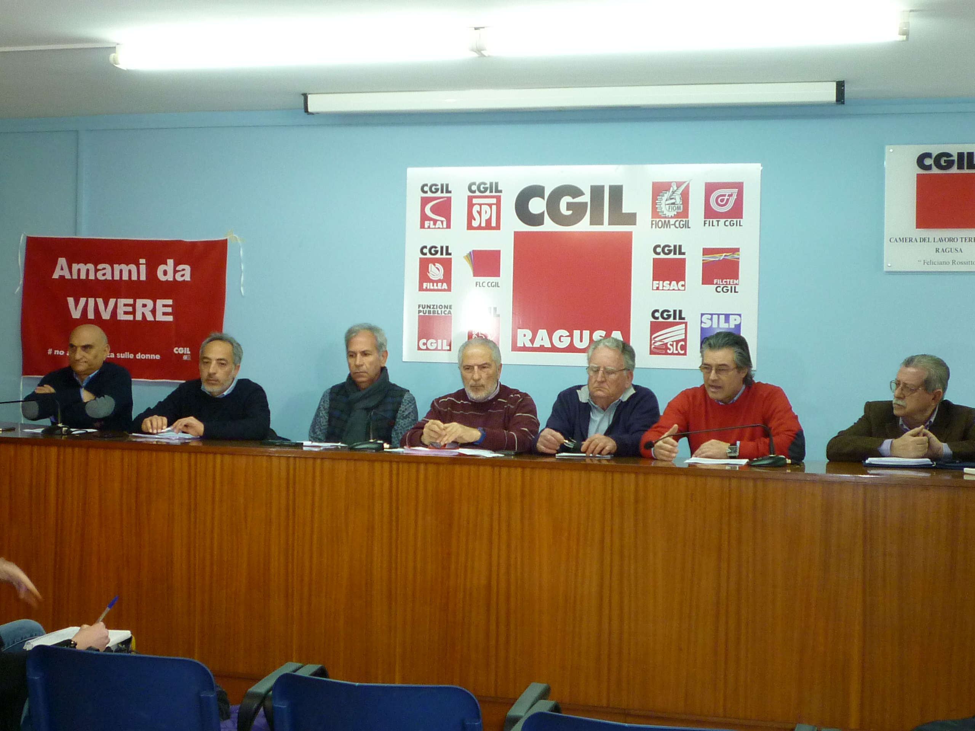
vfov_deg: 30.9
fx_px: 1324
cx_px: 488
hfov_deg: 40.4
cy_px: 366
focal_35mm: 47
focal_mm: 5.3
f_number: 3.3
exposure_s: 1/30
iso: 200
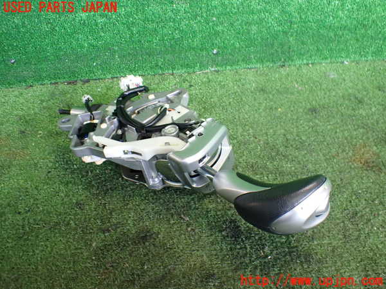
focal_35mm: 30
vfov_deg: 46.8
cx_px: 193
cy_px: 144
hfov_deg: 60.0
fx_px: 335
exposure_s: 1/125
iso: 800
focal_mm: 5.4
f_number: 2.3
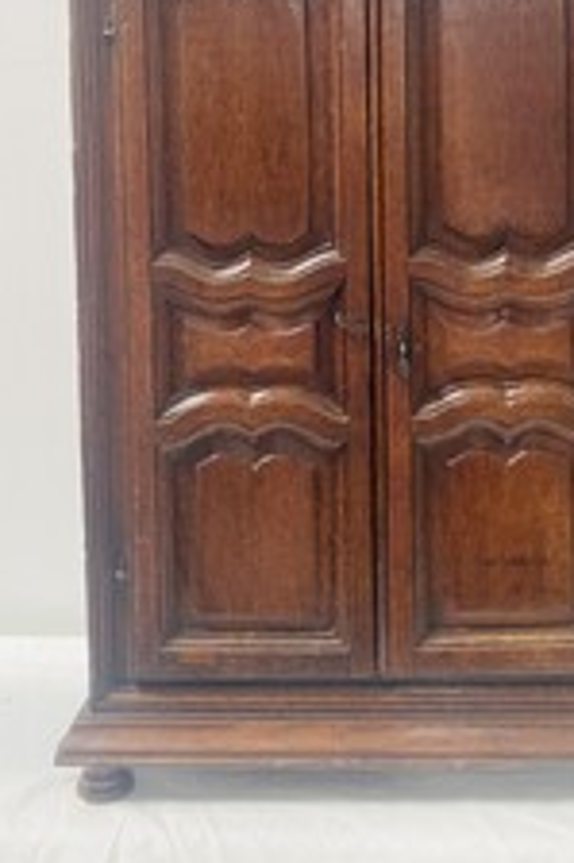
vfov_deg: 44.9
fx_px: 1030
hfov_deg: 31.0
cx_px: 372
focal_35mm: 43
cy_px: 301
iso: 125
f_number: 1.8
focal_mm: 4.25
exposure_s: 1/102
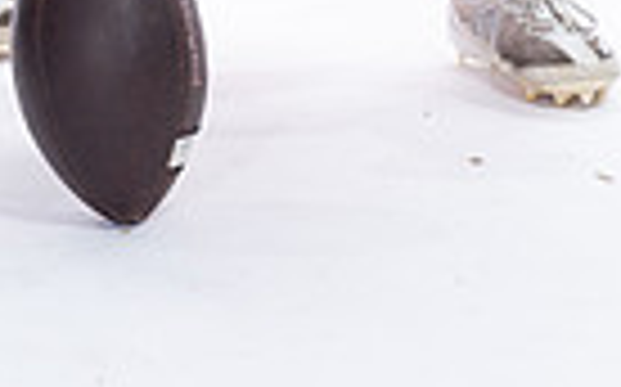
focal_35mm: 226
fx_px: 3822
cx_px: 158
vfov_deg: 5.6
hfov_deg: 9.3
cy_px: -531
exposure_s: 1/250
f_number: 5.6
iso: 400
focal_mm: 68
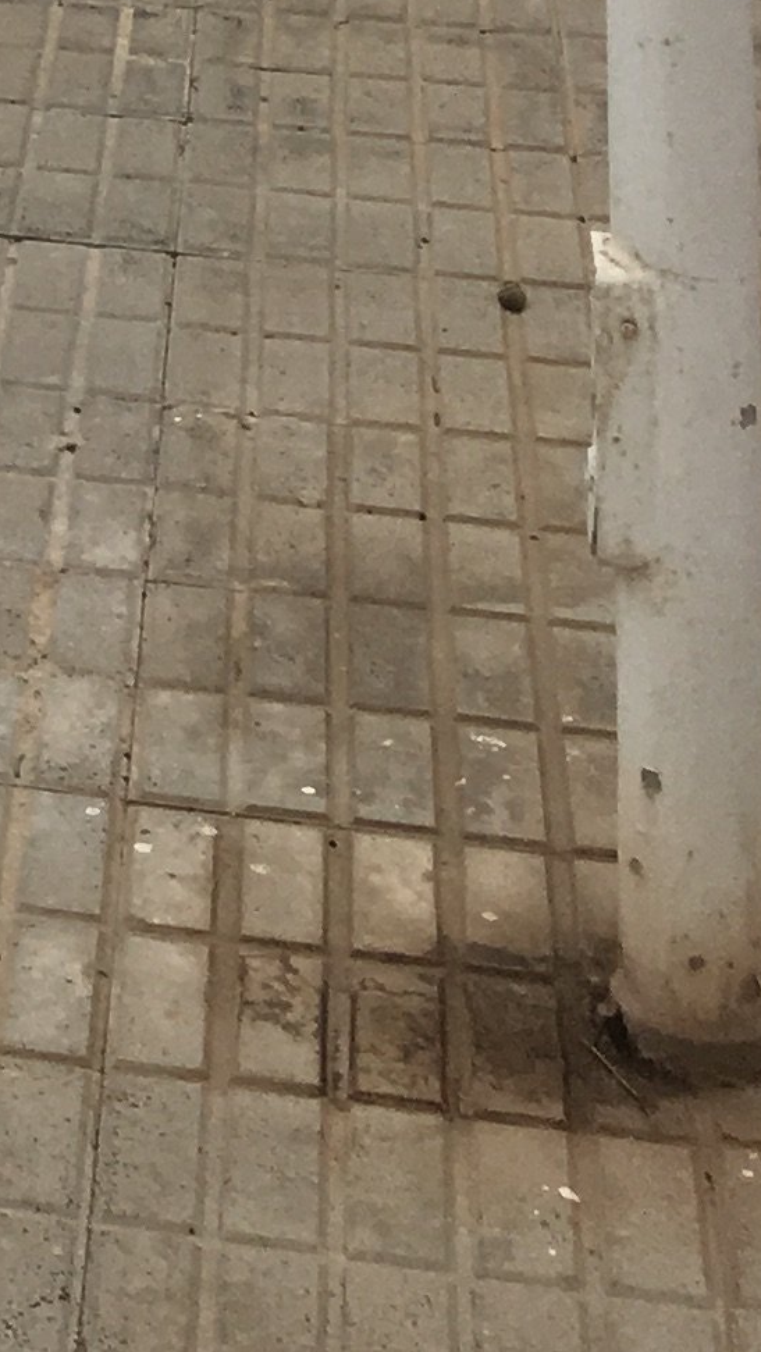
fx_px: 4698
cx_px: -1285
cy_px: -1273
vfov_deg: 14.0
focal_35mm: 131
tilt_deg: -2.9
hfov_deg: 8.2
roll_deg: +1.8
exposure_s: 1/3497
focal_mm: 4.15
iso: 25
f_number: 2.2
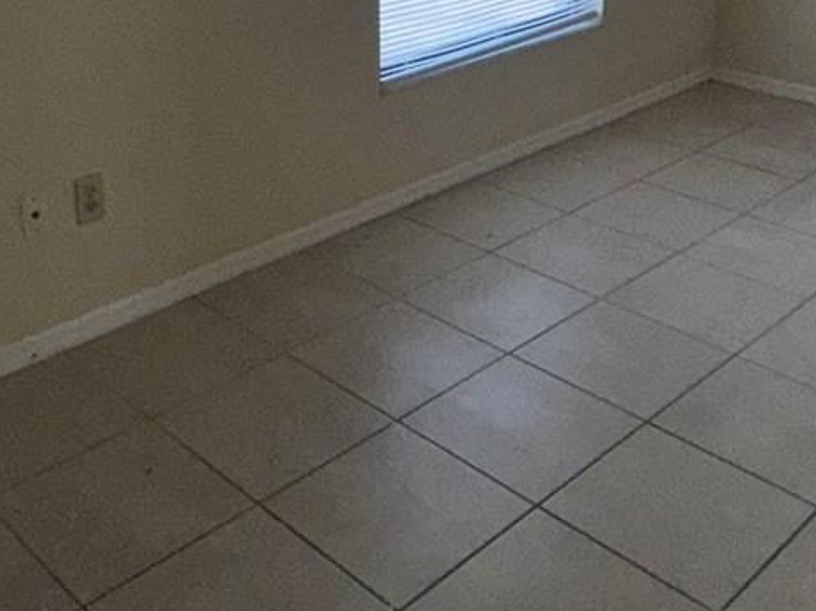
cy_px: 68
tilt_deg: -17.0
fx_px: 1107
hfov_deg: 40.4
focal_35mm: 47
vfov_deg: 29.6
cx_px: 363
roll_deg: +0.4
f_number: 2.2
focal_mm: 2.22
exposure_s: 1/720
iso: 32
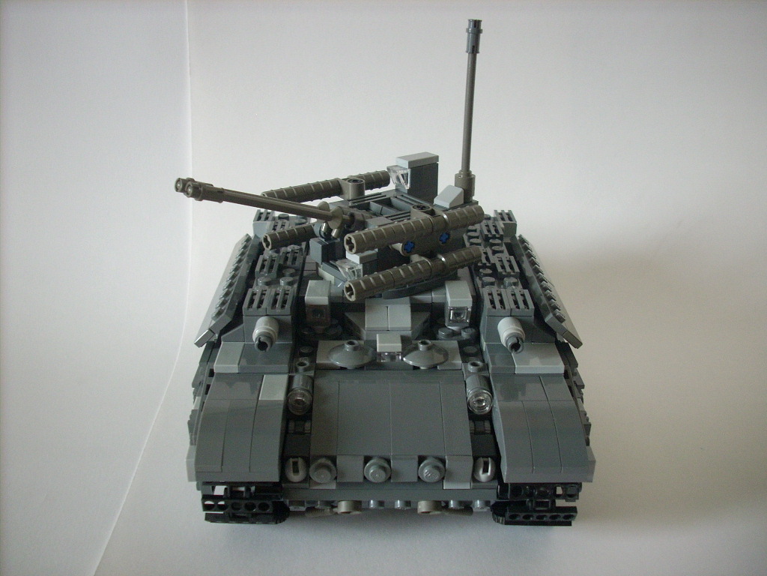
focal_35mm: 37
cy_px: 288
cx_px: 384
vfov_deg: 38.7
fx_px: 820
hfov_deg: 50.1
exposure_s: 1/23.2
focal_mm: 6.2
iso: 200
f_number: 2.8
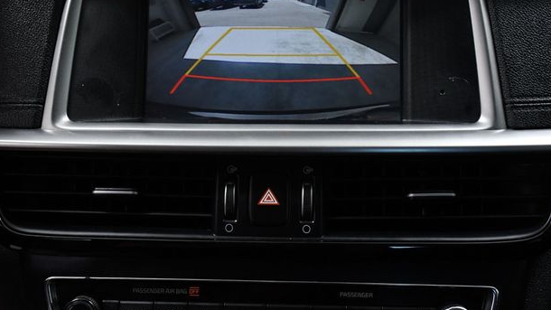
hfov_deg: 37.2
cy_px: 130
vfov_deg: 21.4
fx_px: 818
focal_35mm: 56
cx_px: 265
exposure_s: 1/125
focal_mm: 34
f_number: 9
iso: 2500
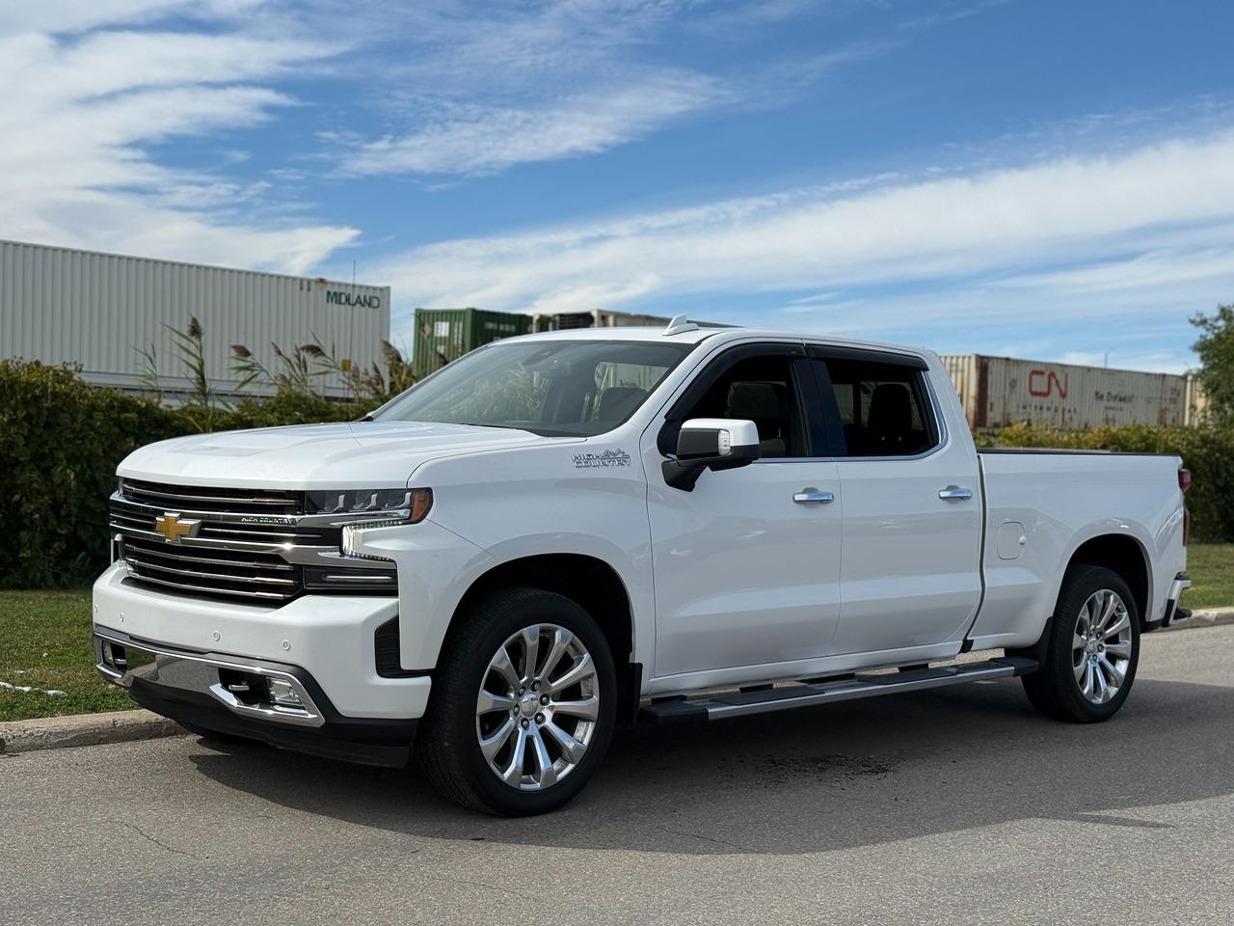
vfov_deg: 30.3
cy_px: 463
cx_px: 617
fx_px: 1711
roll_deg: -1.6
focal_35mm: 48
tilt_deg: +1.1
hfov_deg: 39.7
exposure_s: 1/7874
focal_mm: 6.76
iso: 80
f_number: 1.78
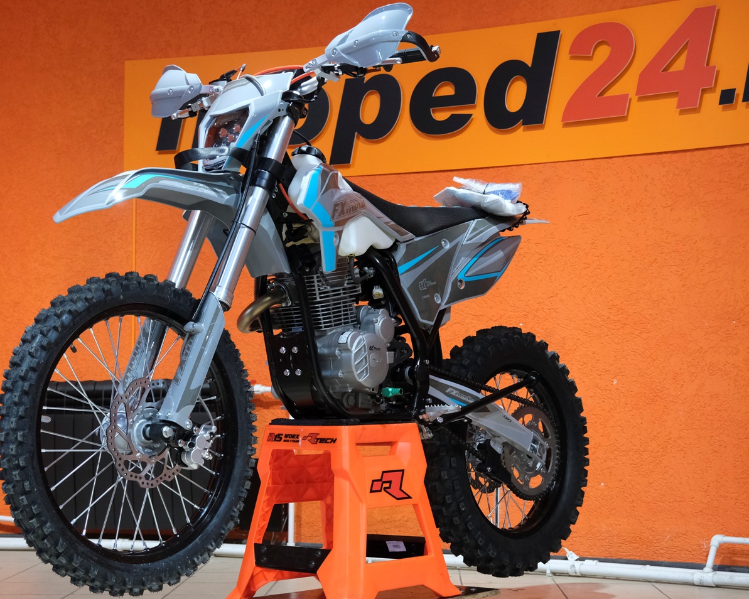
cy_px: 302
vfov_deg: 22.5
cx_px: 340
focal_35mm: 68
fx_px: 1507
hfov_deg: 27.9
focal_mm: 35.8
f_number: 4
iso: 2000
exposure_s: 1/100
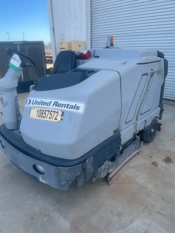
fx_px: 175
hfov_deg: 53.1
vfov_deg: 67.3
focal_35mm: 26
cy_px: 116
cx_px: 88
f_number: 1.6
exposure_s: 1/992
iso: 50
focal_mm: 5.1
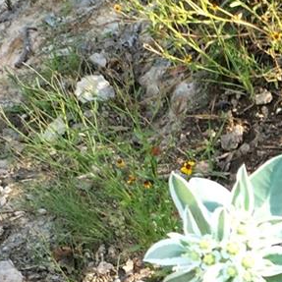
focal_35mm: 142
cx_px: 333
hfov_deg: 12.0
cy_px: 290
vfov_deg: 12.1
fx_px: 1309
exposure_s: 1/120
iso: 40
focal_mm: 4.12
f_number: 2.2
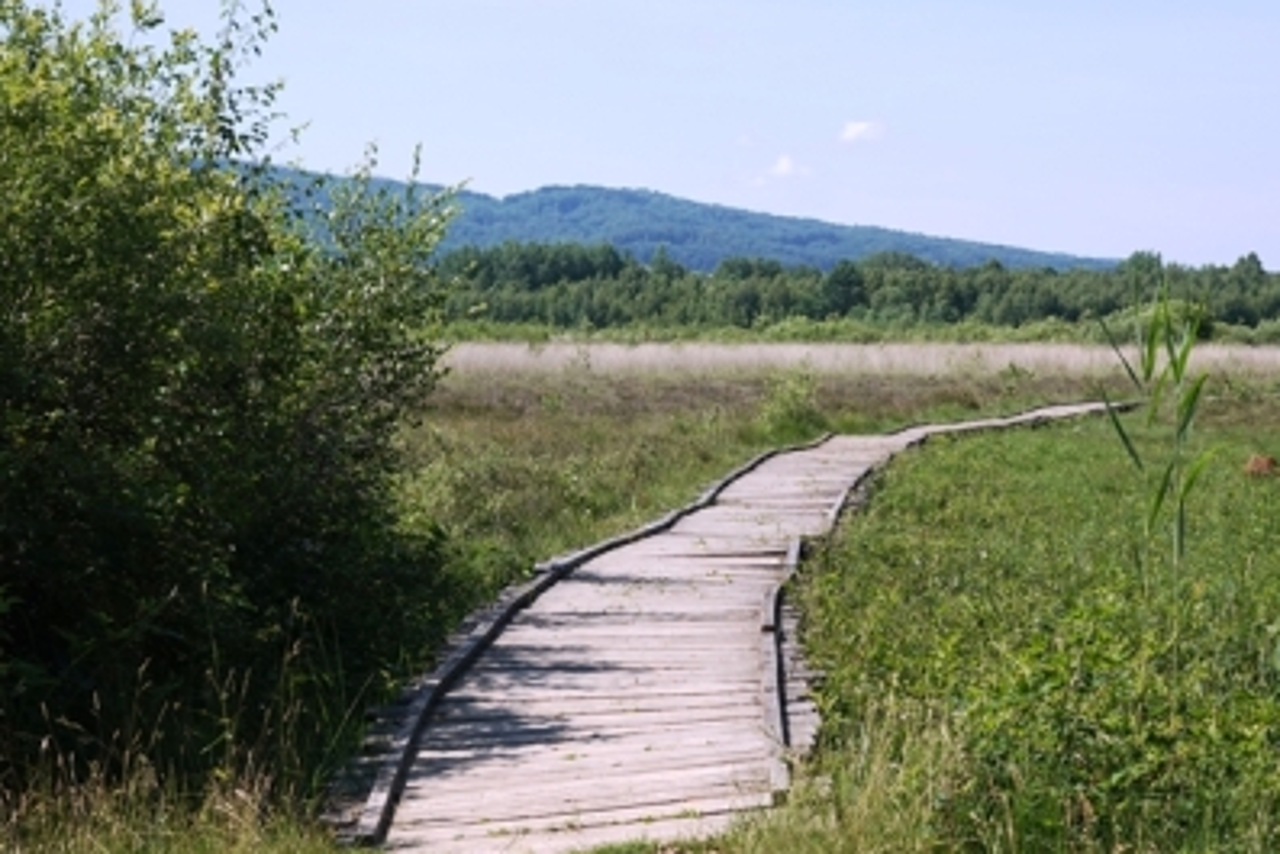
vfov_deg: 15.2
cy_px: 383
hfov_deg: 22.6
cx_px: 646
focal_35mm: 90
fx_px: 3201
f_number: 8
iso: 100
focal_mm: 29.69
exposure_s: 1/200
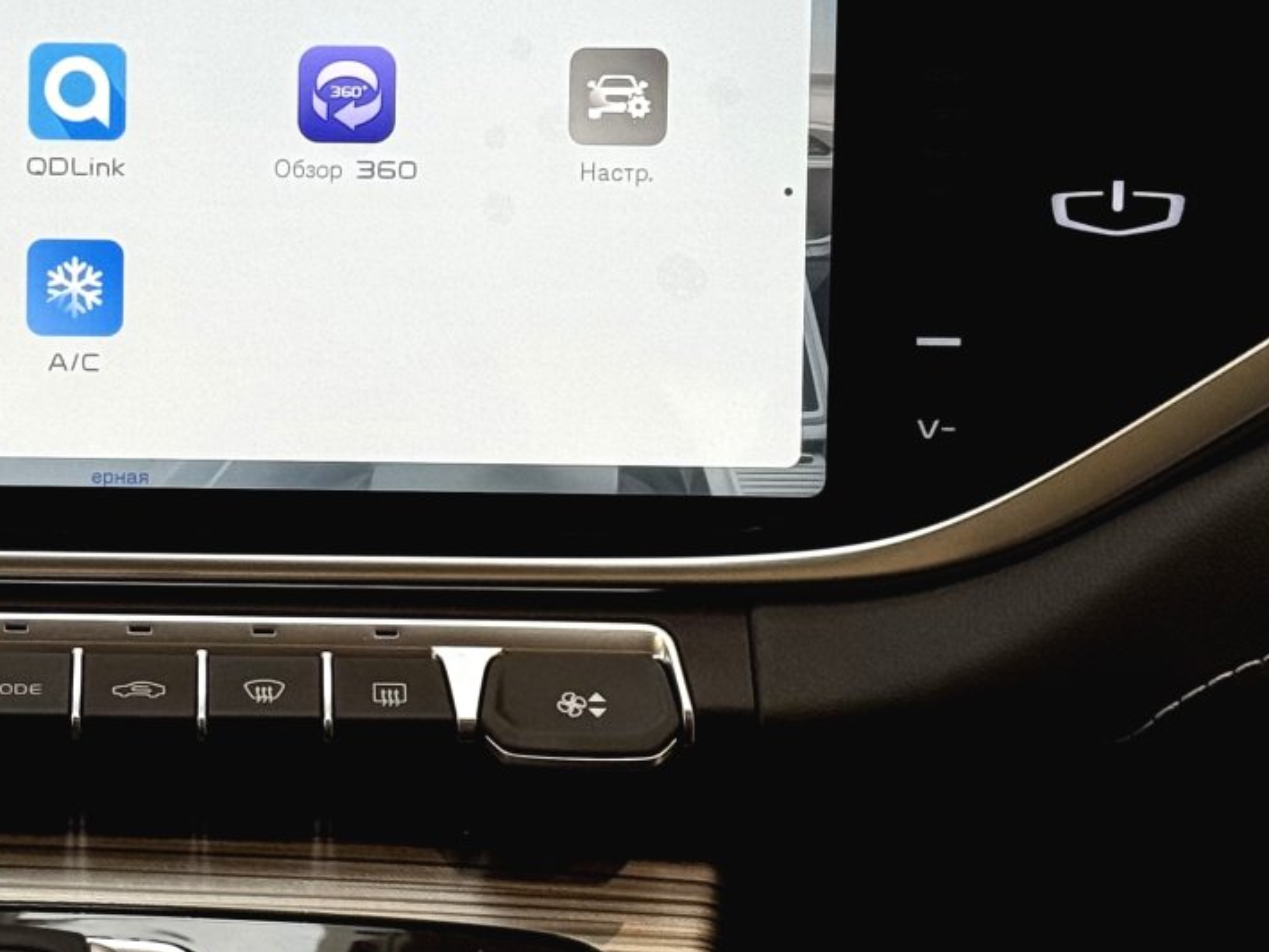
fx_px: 4767
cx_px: -18
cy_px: 401
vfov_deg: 11.4
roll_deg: +0.5
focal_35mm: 130
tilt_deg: -30.0
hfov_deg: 14.9
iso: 50
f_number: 1.78
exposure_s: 1/100
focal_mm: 6.76
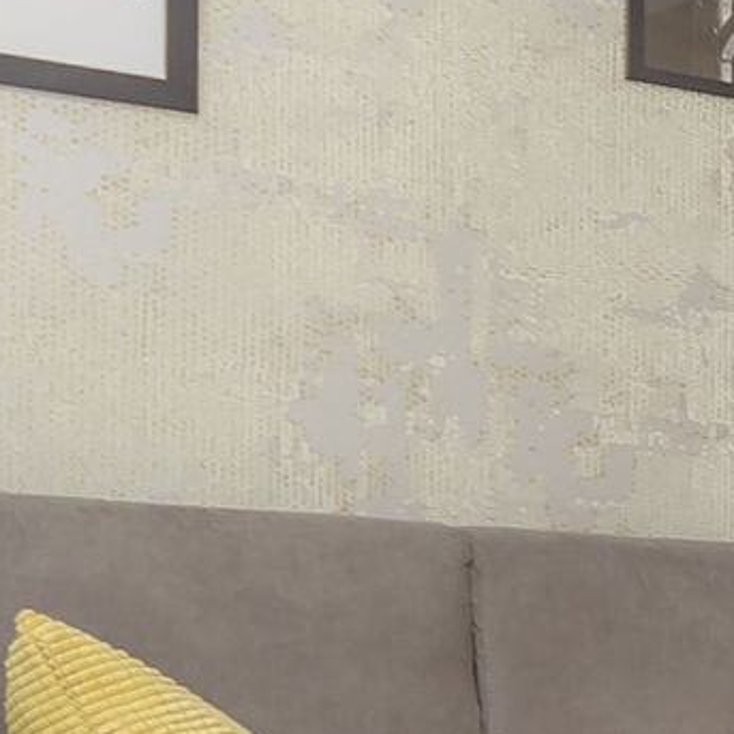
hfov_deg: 12.6
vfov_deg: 16.5
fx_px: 2495
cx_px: 1813
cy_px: 692
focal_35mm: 104
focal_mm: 10
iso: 100
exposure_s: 1/80
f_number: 7.1
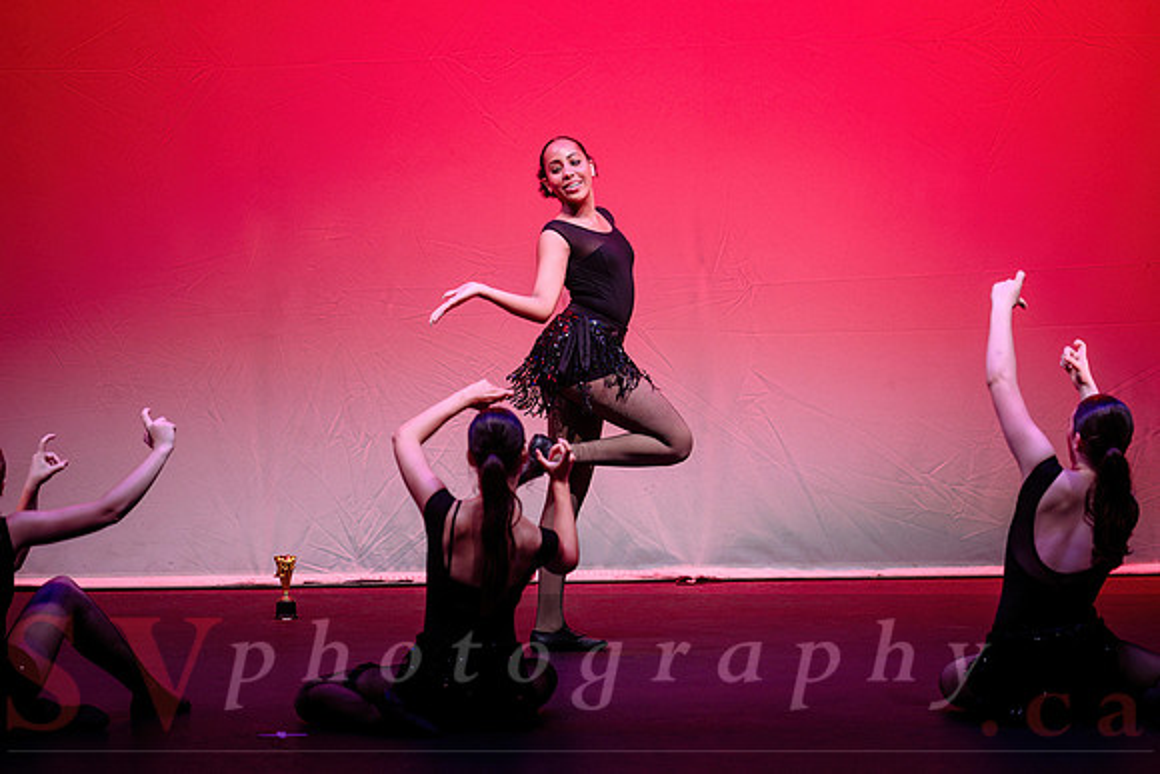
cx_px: 600
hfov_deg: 9.7
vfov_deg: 6.5
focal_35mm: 212
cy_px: 386
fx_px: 6840
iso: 1250
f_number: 2.8
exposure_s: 1/500
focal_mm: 200
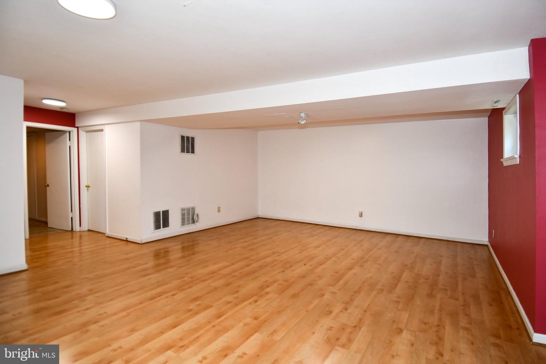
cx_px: 273
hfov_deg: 90.0
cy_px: 182
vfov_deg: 67.4
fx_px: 273
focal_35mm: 18
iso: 360
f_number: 4
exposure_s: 1/60
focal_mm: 12
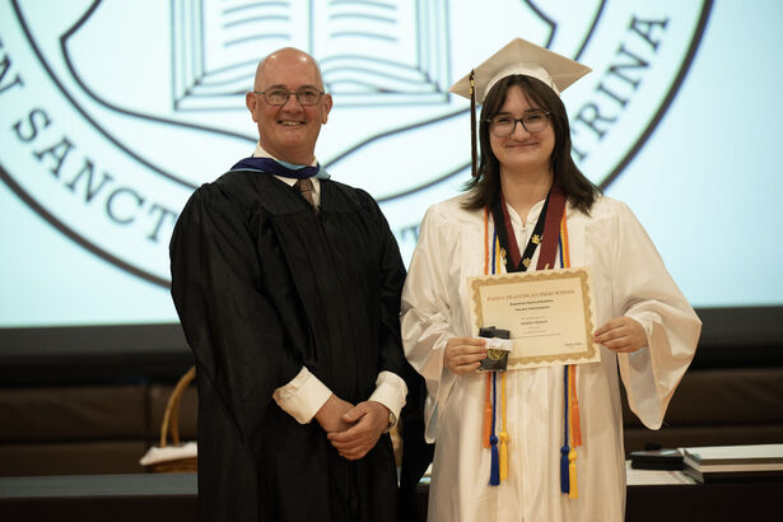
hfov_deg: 10.3
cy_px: 261
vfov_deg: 6.9
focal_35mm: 200
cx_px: 392
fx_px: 4350
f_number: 4
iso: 1600
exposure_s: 1/100
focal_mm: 200
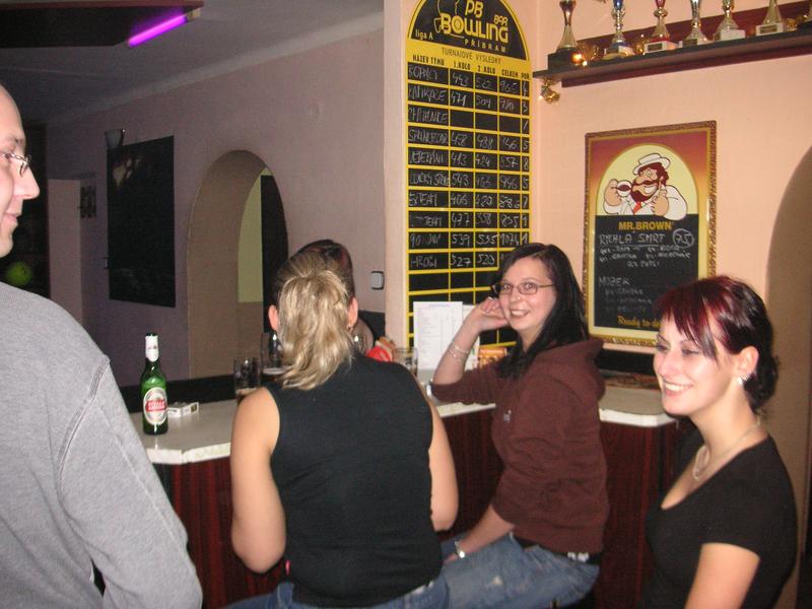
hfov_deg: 50.1
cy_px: 304
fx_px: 868
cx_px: 406
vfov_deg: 38.7
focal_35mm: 37
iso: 160
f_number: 2.8
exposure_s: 1/45
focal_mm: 6.1
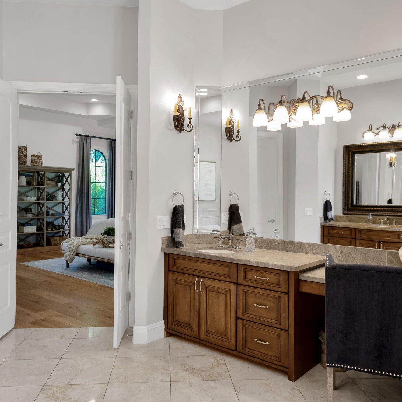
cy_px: 195
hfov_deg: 55.6
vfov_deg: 55.6
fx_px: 381
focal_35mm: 29
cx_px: 187
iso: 80
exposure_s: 1/2.5
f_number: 8
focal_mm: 22
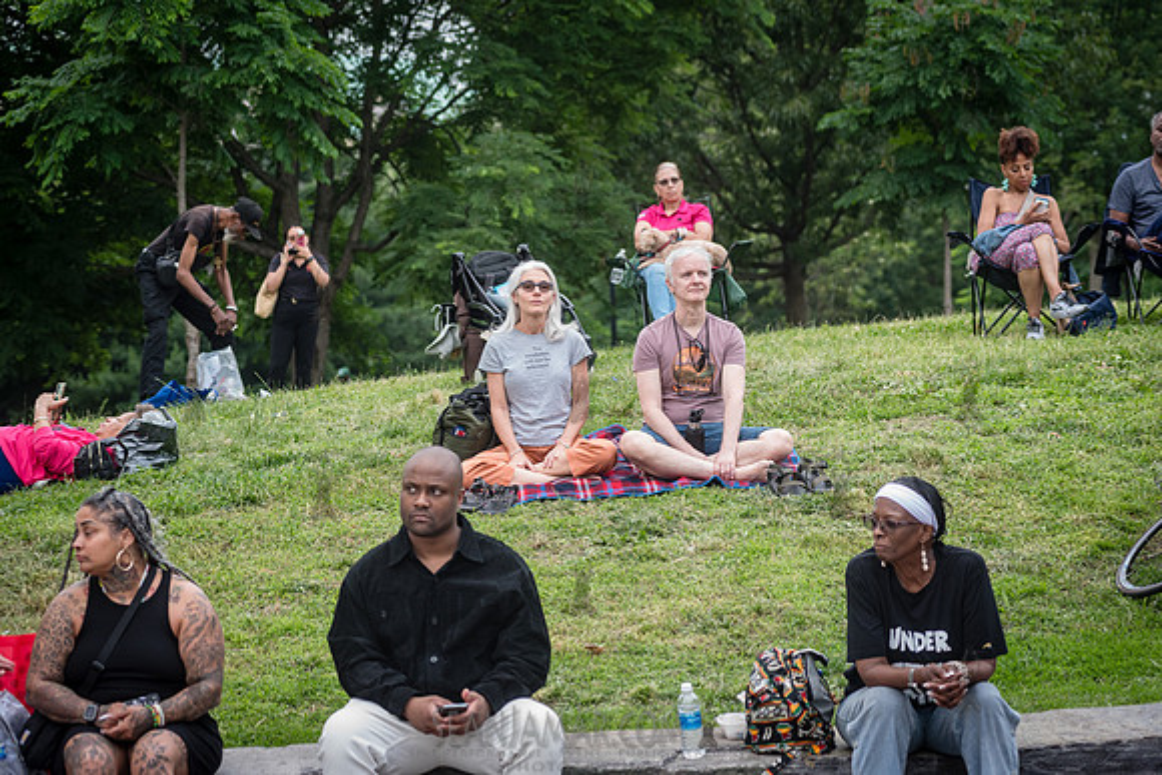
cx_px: 581
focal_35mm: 105
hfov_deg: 19.4
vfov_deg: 13.0
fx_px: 3398
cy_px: 388
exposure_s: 1/250
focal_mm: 105
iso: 1000
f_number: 4.5
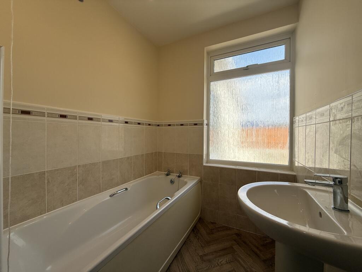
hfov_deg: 102.1
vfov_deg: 85.7
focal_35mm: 14
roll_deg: -0.5
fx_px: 146
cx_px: 181
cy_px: 136
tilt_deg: -0.9
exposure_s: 1/830
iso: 50
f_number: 2.2
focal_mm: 2.22
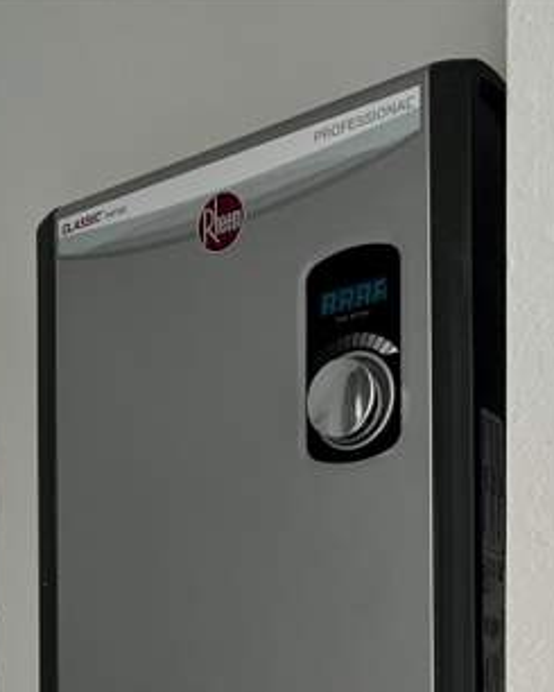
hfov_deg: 28.4
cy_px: 712
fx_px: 1086
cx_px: 369
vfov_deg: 32.2
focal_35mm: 53
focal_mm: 5.7
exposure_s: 1/60
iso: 160
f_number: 1.5
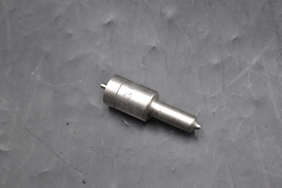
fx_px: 646
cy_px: 94
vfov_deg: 16.6
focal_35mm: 82
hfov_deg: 24.6
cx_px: 141
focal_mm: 55
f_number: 5.6
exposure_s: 1/30
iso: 400
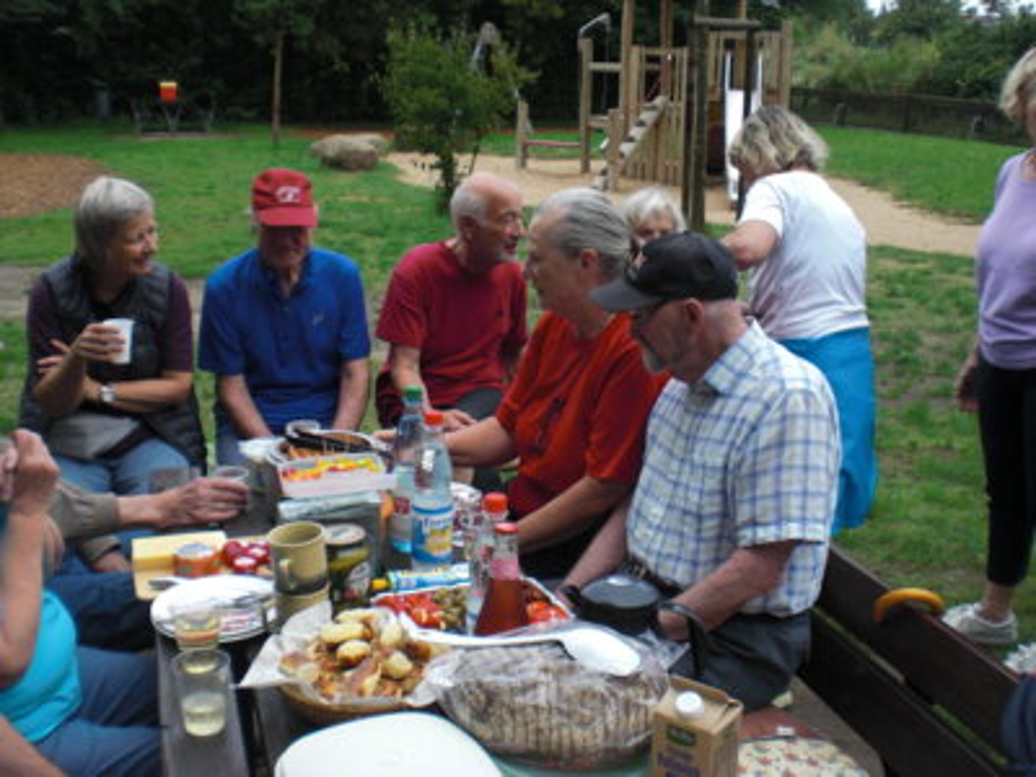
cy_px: 388
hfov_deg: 49.0
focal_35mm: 38
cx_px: 518
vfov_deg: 37.7
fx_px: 1137
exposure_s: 1/250
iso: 64
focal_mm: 6.3
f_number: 3.1
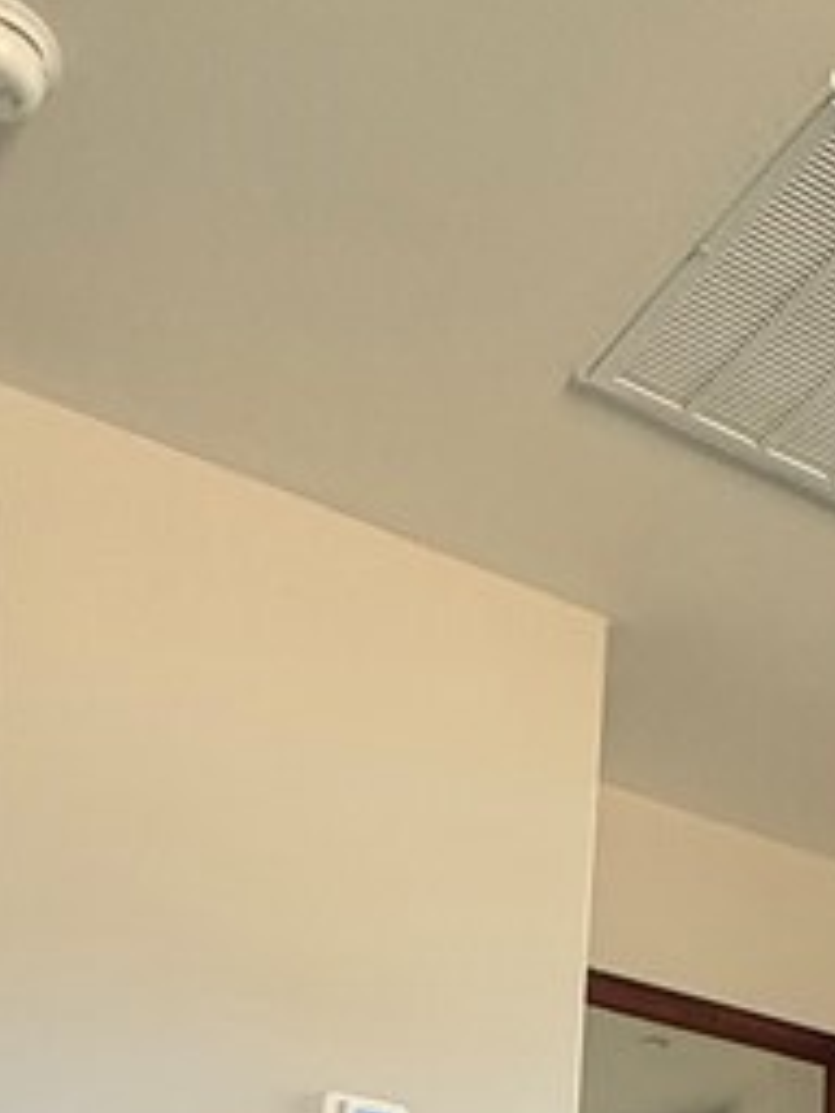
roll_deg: -4.0
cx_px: 618
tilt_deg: -5.2
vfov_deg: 24.3
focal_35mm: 56
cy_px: 1787
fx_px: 1801
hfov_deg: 25.8
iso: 320
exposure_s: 1/60
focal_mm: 2.22
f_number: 2.2
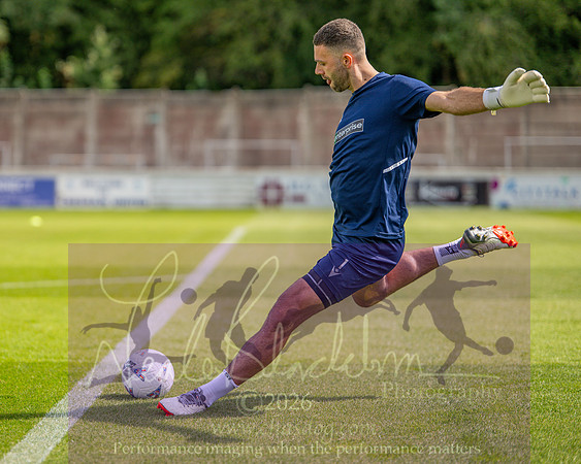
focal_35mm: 111
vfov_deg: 13.8
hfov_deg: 17.2
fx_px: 1912
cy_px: 227
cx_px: 199
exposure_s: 1/6400
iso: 140
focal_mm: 85
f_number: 1.6
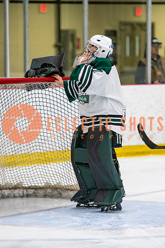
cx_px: 98
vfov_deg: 8.5
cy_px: 124
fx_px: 1674
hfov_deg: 5.6
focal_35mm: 243
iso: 2000
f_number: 3.2
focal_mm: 160
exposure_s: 1/640
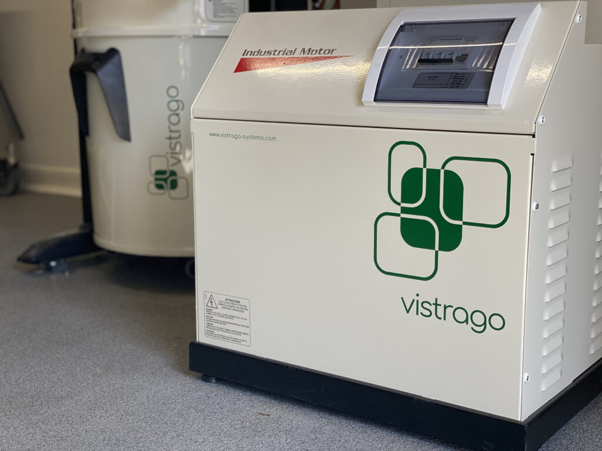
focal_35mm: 52
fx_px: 904
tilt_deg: -9.9
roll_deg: +1.0
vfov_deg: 28.0
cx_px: 301
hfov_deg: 36.8
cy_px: 226
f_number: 2
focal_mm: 6
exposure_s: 1/122
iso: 40
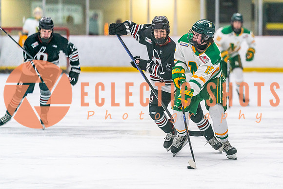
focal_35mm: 271
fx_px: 2132
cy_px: 93
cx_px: 180
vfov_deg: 5.1
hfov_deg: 7.6
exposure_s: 1/1250
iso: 3200
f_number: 2.8
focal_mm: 198
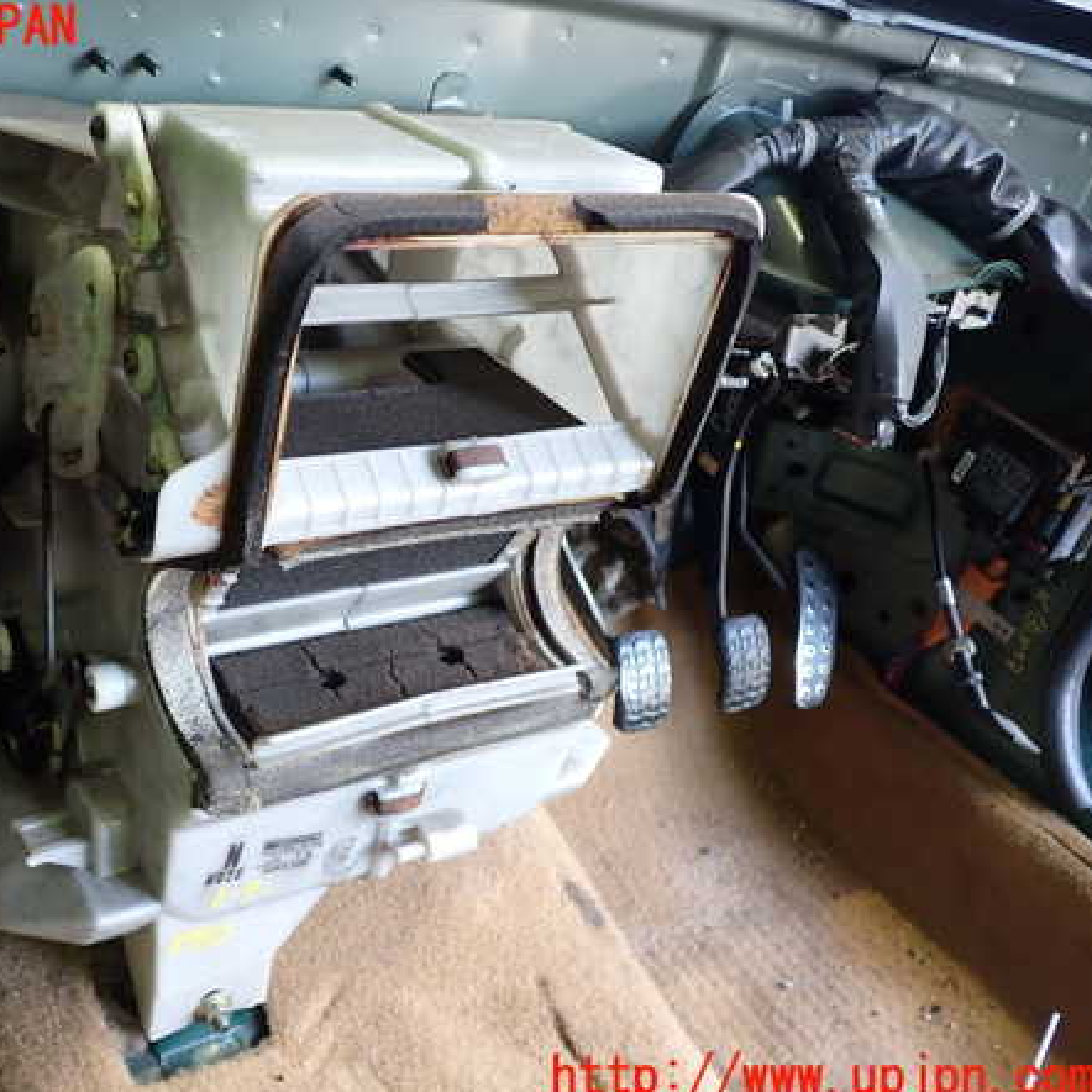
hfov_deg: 45.4
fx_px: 1285
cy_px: 553
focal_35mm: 36
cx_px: 368
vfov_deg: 46.0
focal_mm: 5.4
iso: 200
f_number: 2.3
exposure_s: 1/30
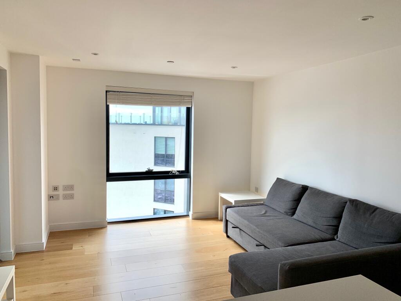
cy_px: 150
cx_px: 200
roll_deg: -1.1
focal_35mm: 26
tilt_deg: -4.6
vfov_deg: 53.1
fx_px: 301
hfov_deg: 67.3
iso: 25
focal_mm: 4.25
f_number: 1.8
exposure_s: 1/360
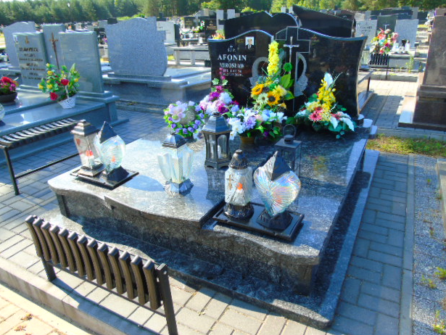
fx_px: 335
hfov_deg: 67.3
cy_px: 163
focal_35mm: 26
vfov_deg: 53.1
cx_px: 231
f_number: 3.4
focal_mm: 4.4
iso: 80
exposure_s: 1/200
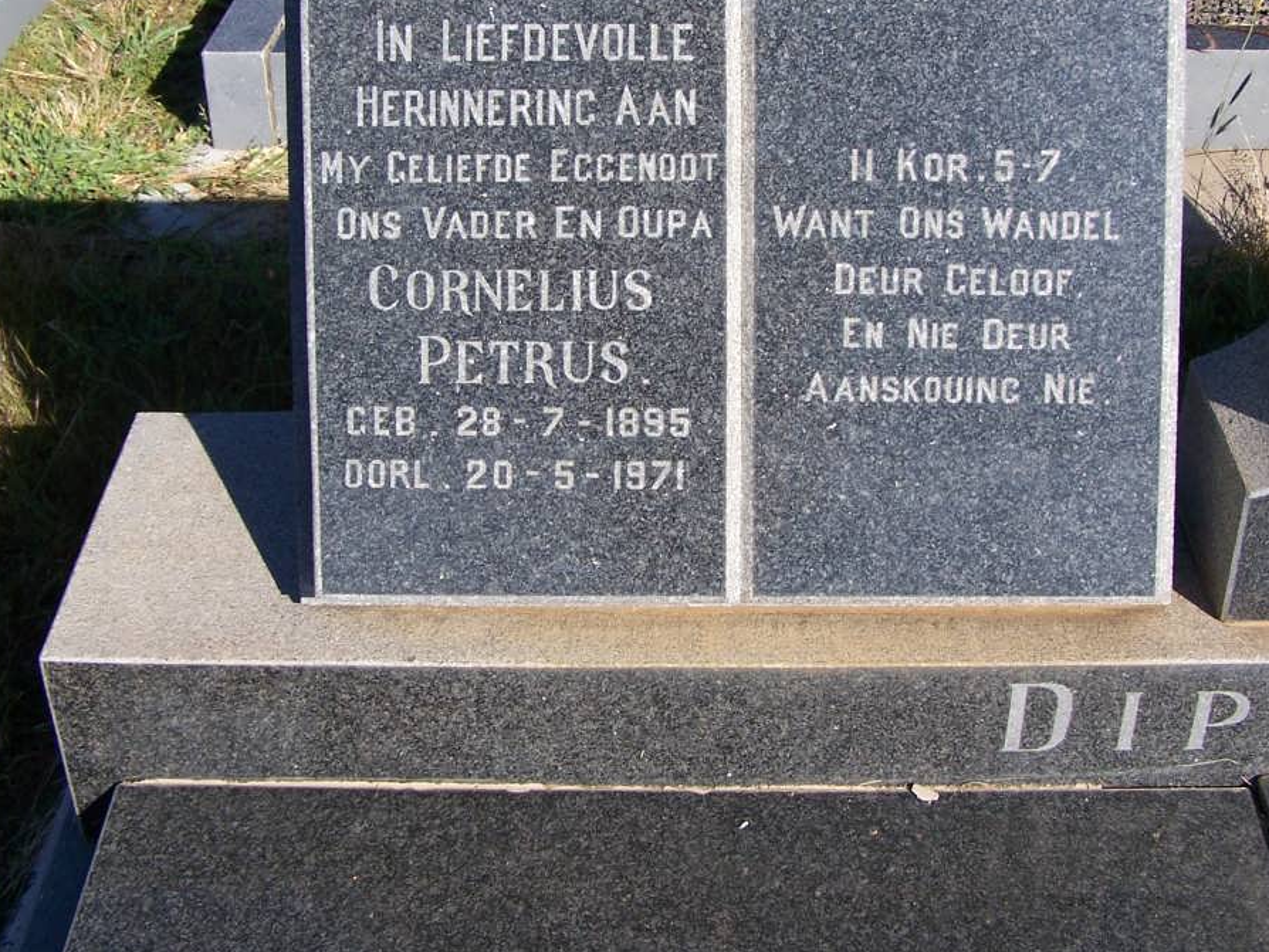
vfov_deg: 28.4
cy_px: 333
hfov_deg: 37.4
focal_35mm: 51
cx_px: 701
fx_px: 1870
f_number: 4
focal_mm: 6.3
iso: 80
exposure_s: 1/750
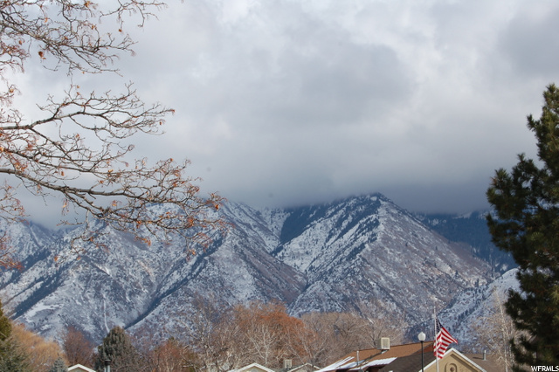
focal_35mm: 82
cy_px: 186
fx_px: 1280
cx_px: 280
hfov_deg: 24.6
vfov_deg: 16.5
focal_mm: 55
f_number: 10
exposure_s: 1/400
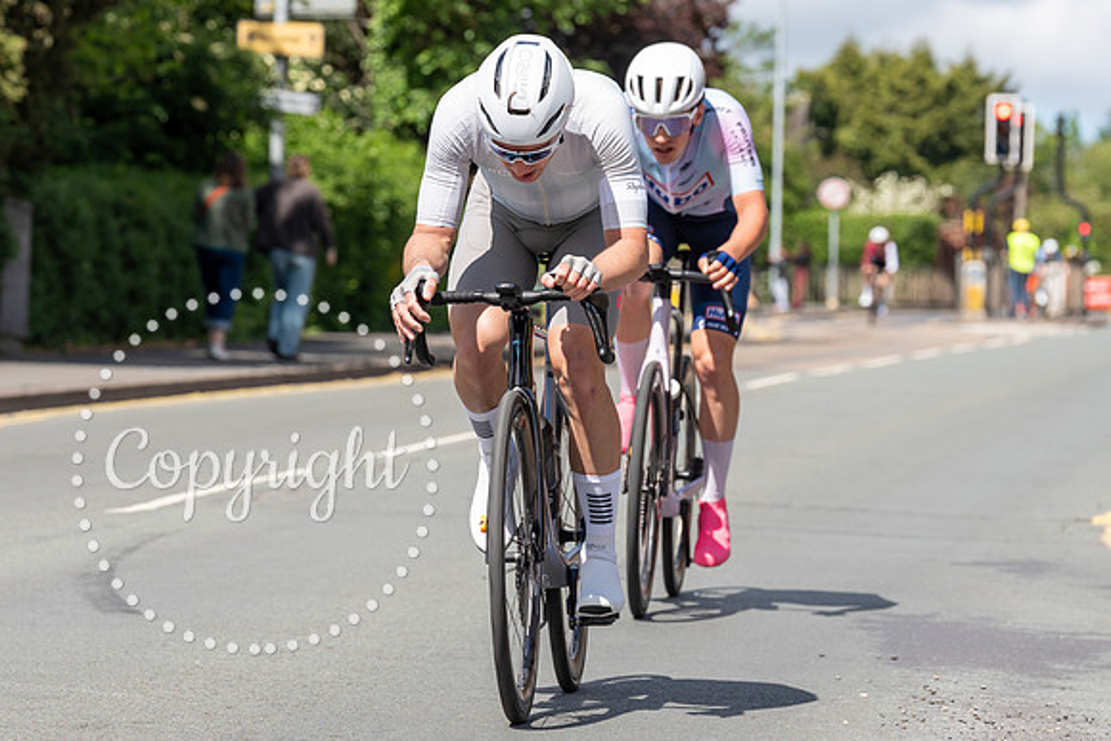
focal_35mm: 196
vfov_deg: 7.0
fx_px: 6039
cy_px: 247
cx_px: 448
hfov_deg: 10.5
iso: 250
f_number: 5.6
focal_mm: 144
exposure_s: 1/1000
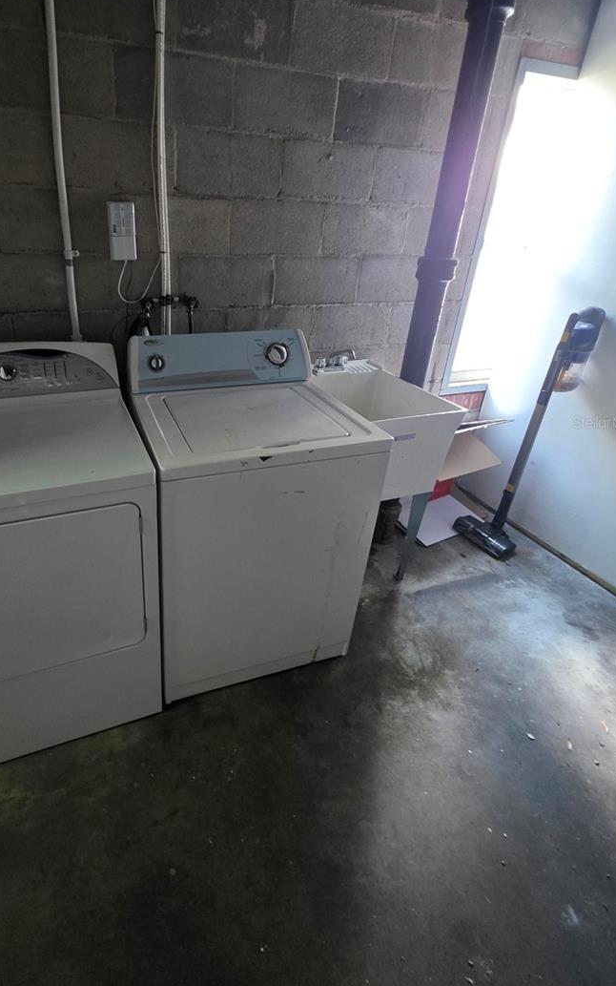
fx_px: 430
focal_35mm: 16
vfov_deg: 97.1
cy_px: 422
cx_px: 212
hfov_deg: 69.5
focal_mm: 2.2
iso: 1000
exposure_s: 1/60
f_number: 1.9
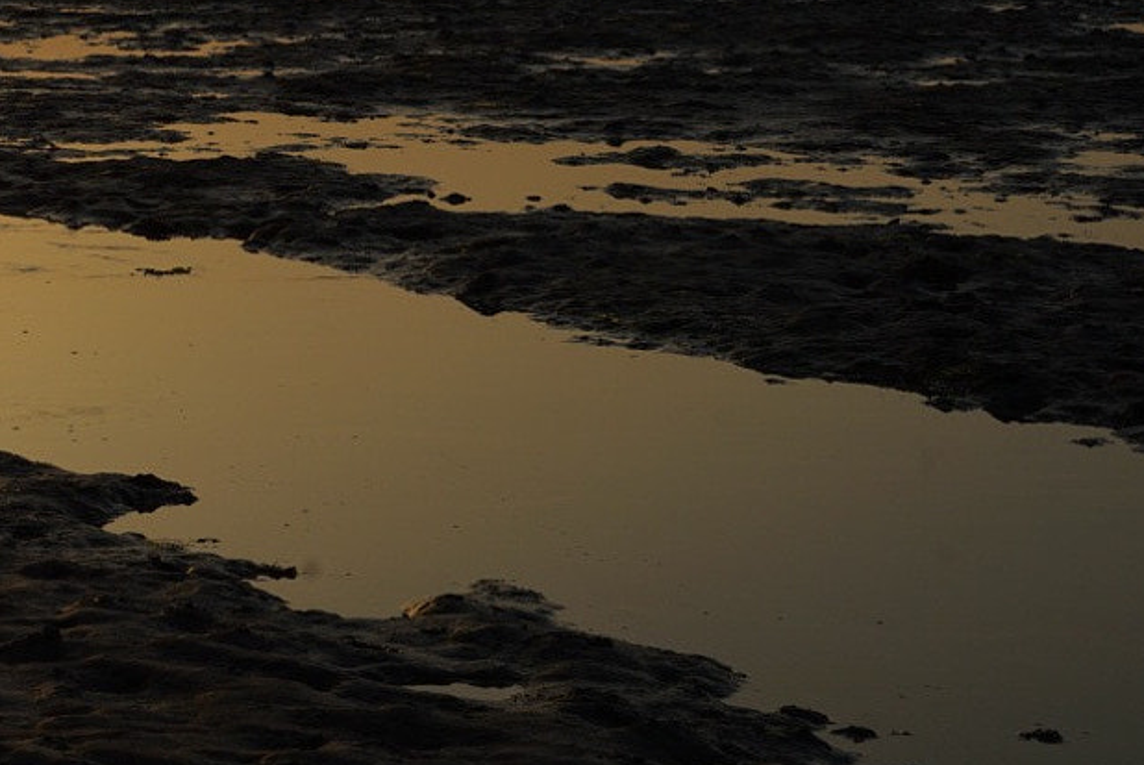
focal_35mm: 114
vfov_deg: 12.0
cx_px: -19
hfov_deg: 17.5
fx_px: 3625
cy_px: 207
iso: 100
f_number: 13
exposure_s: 1/160
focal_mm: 44
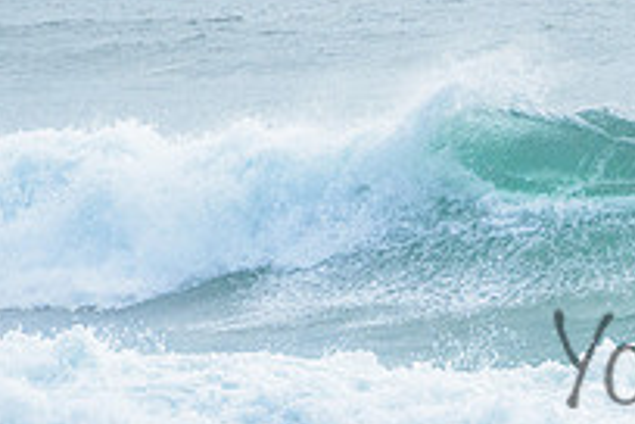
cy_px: 236
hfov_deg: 1.5
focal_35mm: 1397
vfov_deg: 1.0
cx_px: 842
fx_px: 24640
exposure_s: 1/1600
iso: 400
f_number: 8
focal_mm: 400
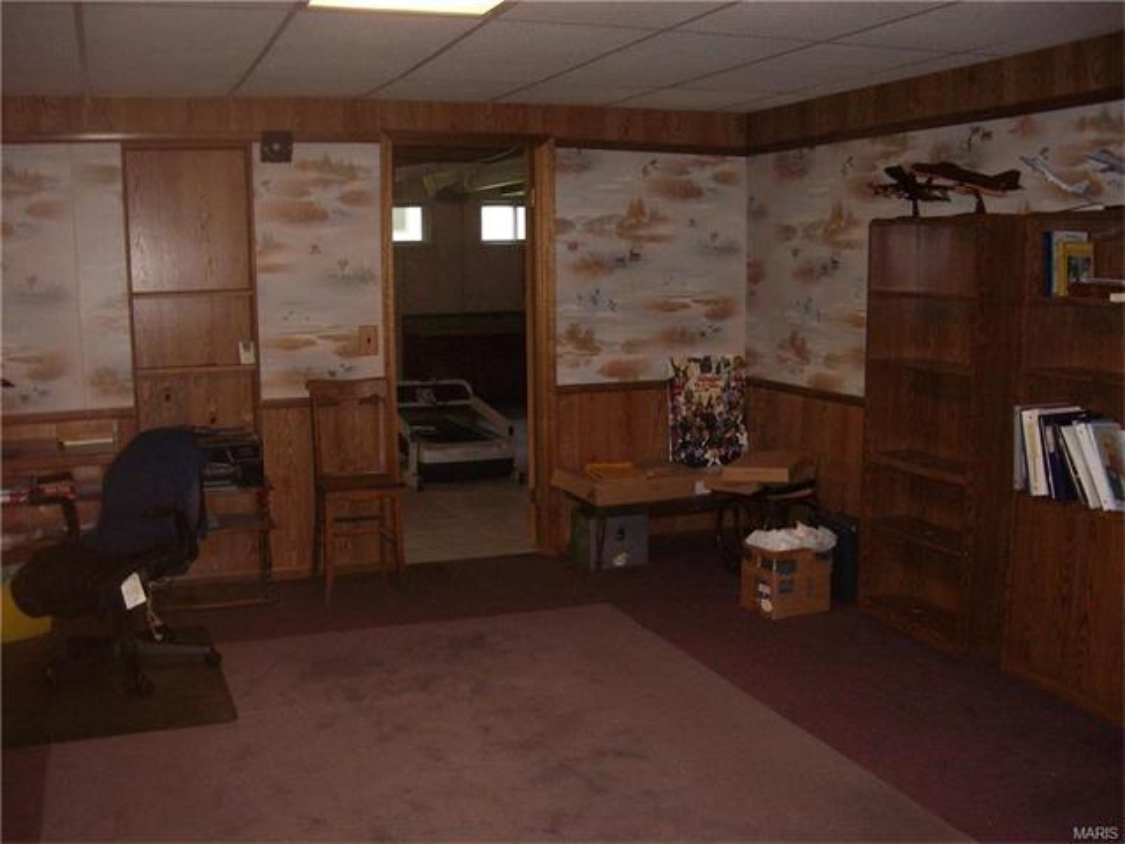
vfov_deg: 40.7
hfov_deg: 52.6
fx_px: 1137
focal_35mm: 35
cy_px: 422
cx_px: 562
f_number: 2.6
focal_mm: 5.8
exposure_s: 1/60
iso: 200
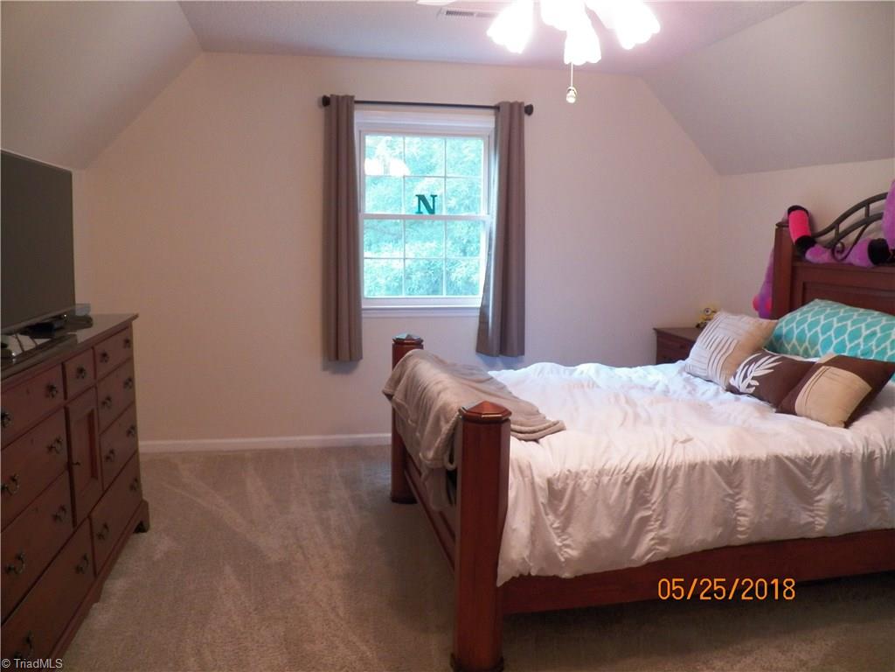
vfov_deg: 49.7
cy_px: 336
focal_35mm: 28
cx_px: 448
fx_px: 724
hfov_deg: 63.4
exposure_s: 1/30
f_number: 2.8
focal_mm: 4.9
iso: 320
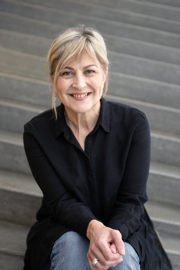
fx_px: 466
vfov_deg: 32.4
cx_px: 90
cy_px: 135
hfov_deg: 21.9
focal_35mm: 62
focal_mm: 62
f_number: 2.8
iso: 1000
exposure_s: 1/200
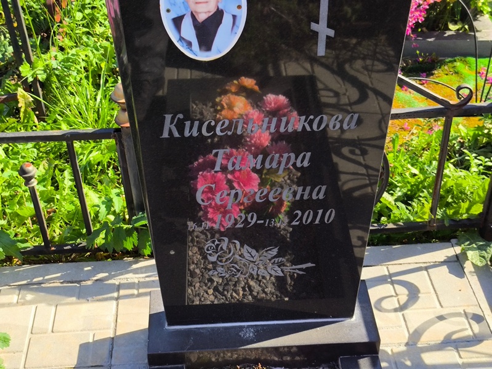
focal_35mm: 50
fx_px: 711
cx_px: 246
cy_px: 184
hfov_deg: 38.2
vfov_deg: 29.1
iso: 50
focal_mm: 4.71
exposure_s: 1/541
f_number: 1.7
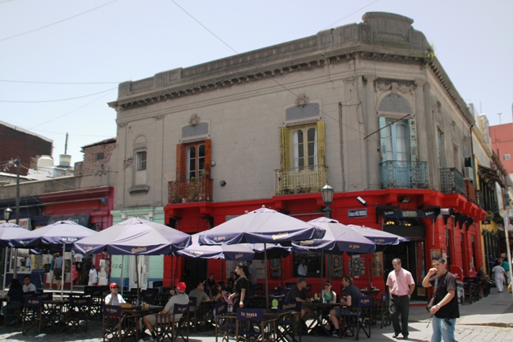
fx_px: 470
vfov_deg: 39.9
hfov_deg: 57.2
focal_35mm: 33
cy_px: 171
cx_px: 256
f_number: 6.3
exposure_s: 1/500
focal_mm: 22
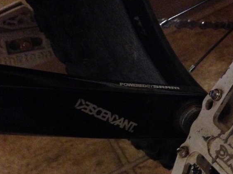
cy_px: 120
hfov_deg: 32.1
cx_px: 136
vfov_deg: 24.3
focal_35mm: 60
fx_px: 404
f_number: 2.4
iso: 800
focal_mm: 4.12
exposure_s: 1/15
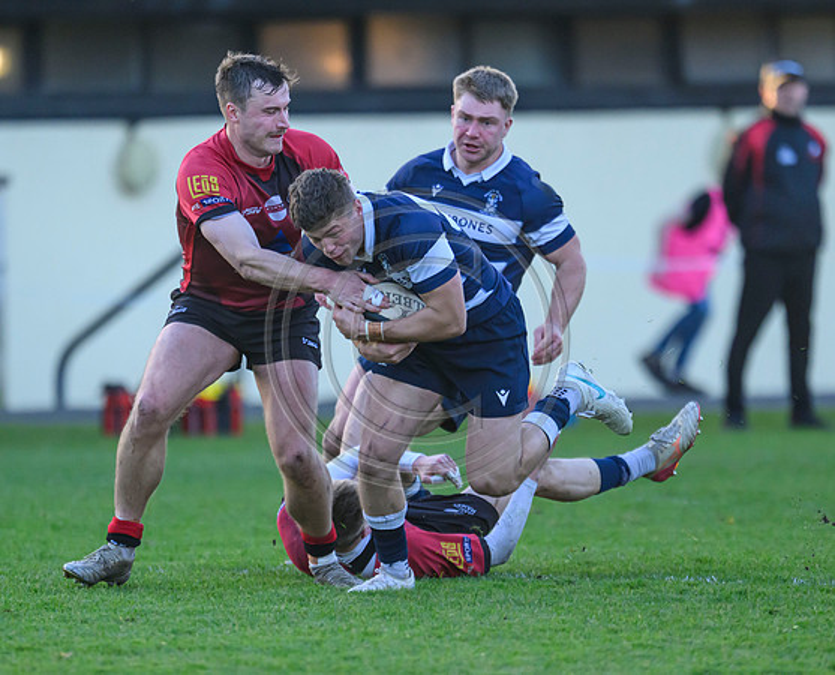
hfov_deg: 2.3
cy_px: 347
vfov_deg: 1.9
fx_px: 20559
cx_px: 458
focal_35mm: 829
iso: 2000
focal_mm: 560
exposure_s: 1/1600
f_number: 4
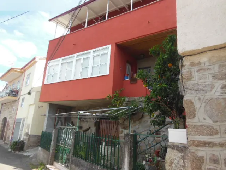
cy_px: 85
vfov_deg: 54.9
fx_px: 163
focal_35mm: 25
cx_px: 113
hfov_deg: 69.4
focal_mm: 4.5
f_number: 3.5
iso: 125
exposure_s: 1/320
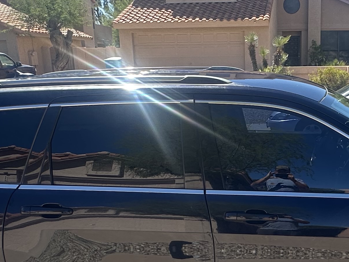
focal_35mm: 47
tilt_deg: -14.2
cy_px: 178
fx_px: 474
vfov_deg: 30.6
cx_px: 273
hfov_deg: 39.0
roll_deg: -0.1
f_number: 2.2
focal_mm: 2.22
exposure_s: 1/550
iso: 40
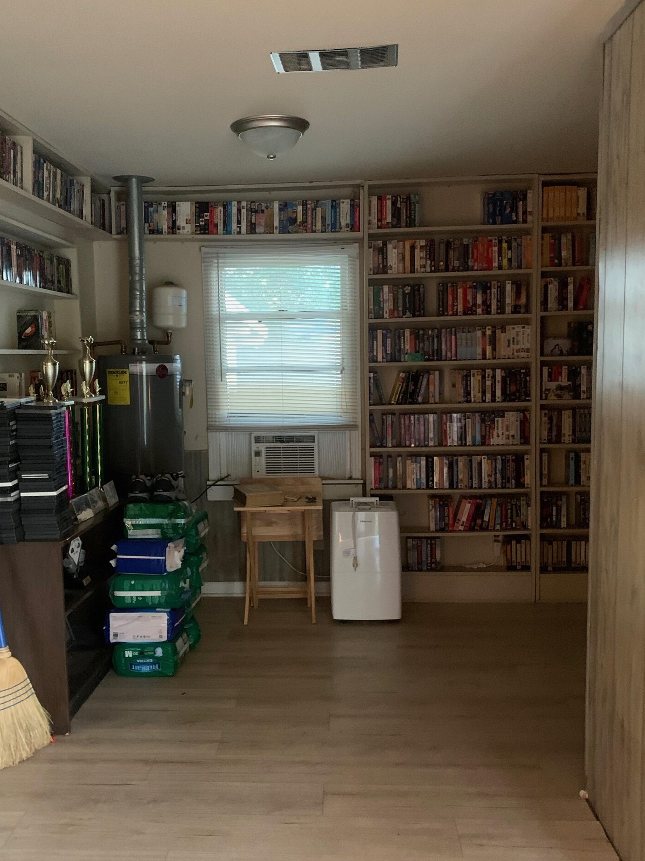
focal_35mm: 32
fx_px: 795
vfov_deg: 56.8
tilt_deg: -4.6
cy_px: 421
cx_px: 292
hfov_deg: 44.1
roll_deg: -0.4
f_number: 1.8
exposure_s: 1/30
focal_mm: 4.25
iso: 640
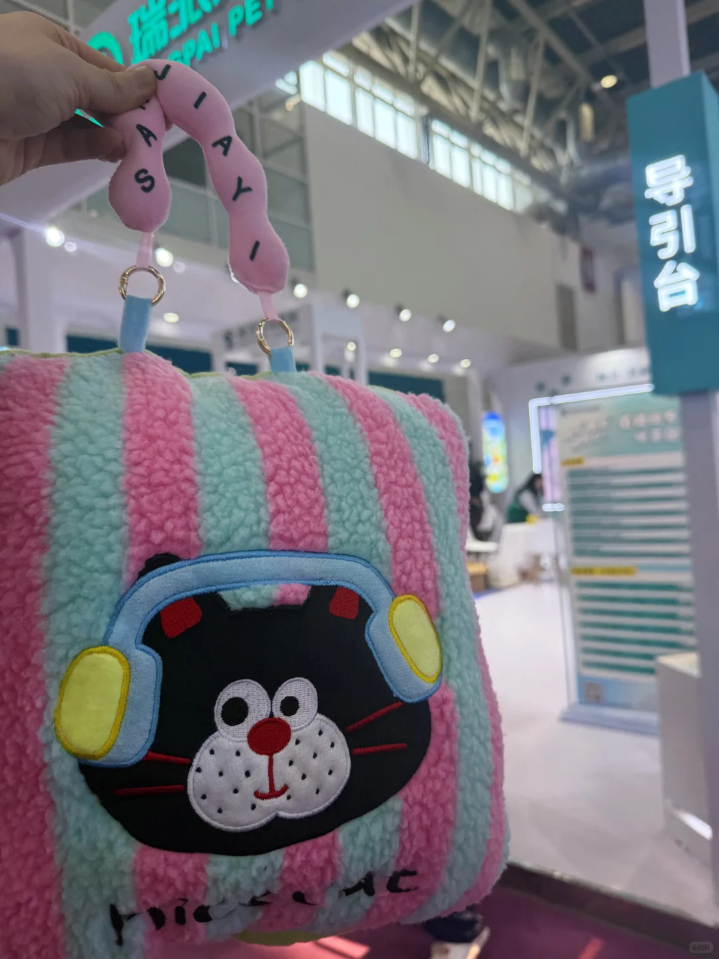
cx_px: 360
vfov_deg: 71.6
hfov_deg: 56.8
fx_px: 665
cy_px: 480
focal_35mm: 24
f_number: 1.78
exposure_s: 1/233
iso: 100
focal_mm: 6.76
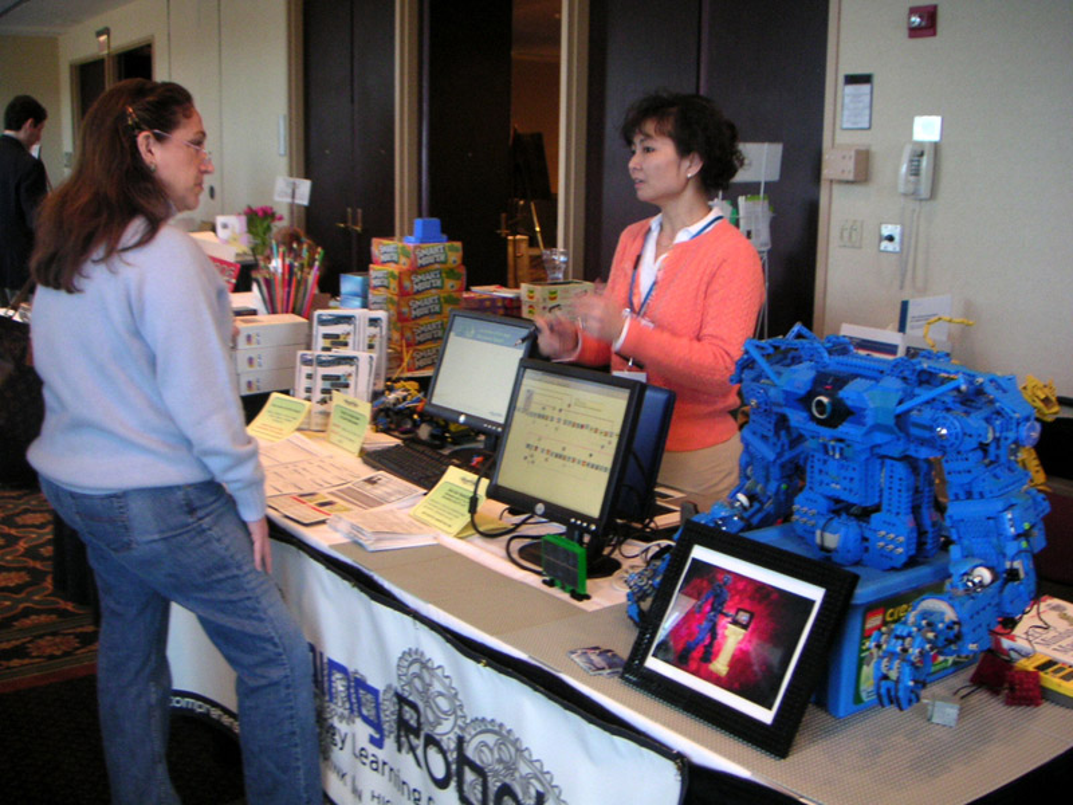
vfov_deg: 38.7
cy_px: 402
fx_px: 1147
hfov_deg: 50.1
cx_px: 536
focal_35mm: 37
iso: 100
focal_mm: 5.7
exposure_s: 1/20
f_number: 2.8
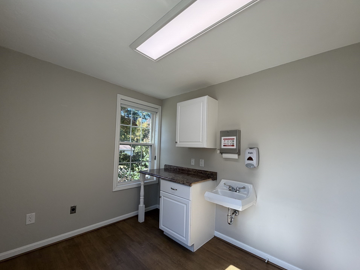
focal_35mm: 15
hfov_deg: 98.2
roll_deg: -1.1
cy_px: 143
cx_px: 181
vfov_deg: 81.7
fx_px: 156
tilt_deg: +0.8
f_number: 2.2
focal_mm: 2.22
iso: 50
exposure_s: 1/175
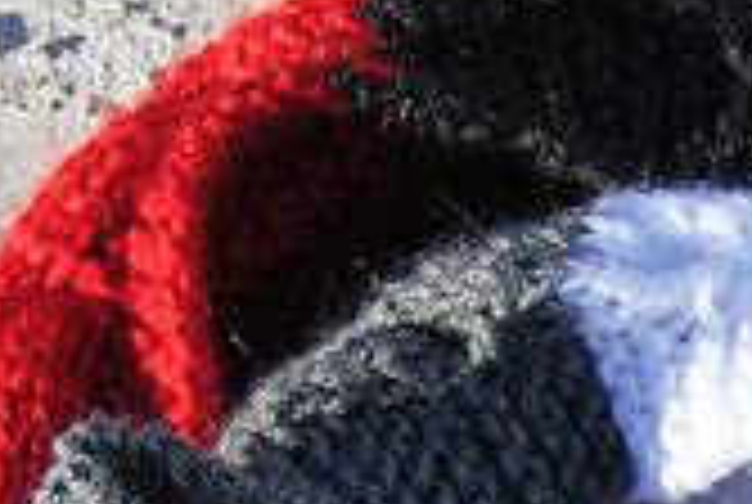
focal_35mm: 195
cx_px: 784
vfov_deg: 6.9
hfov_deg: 10.4
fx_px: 4081
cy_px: 909
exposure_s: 1/500
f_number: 4.5
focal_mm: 34
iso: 100
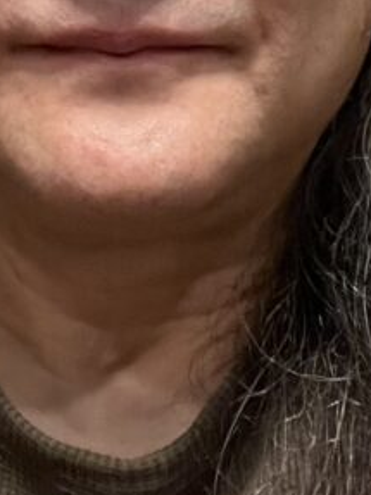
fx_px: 1530
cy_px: -86
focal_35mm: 107
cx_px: 93
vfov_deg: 17.6
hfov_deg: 13.8
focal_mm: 2.71
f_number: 2.2
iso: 400
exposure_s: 1/40
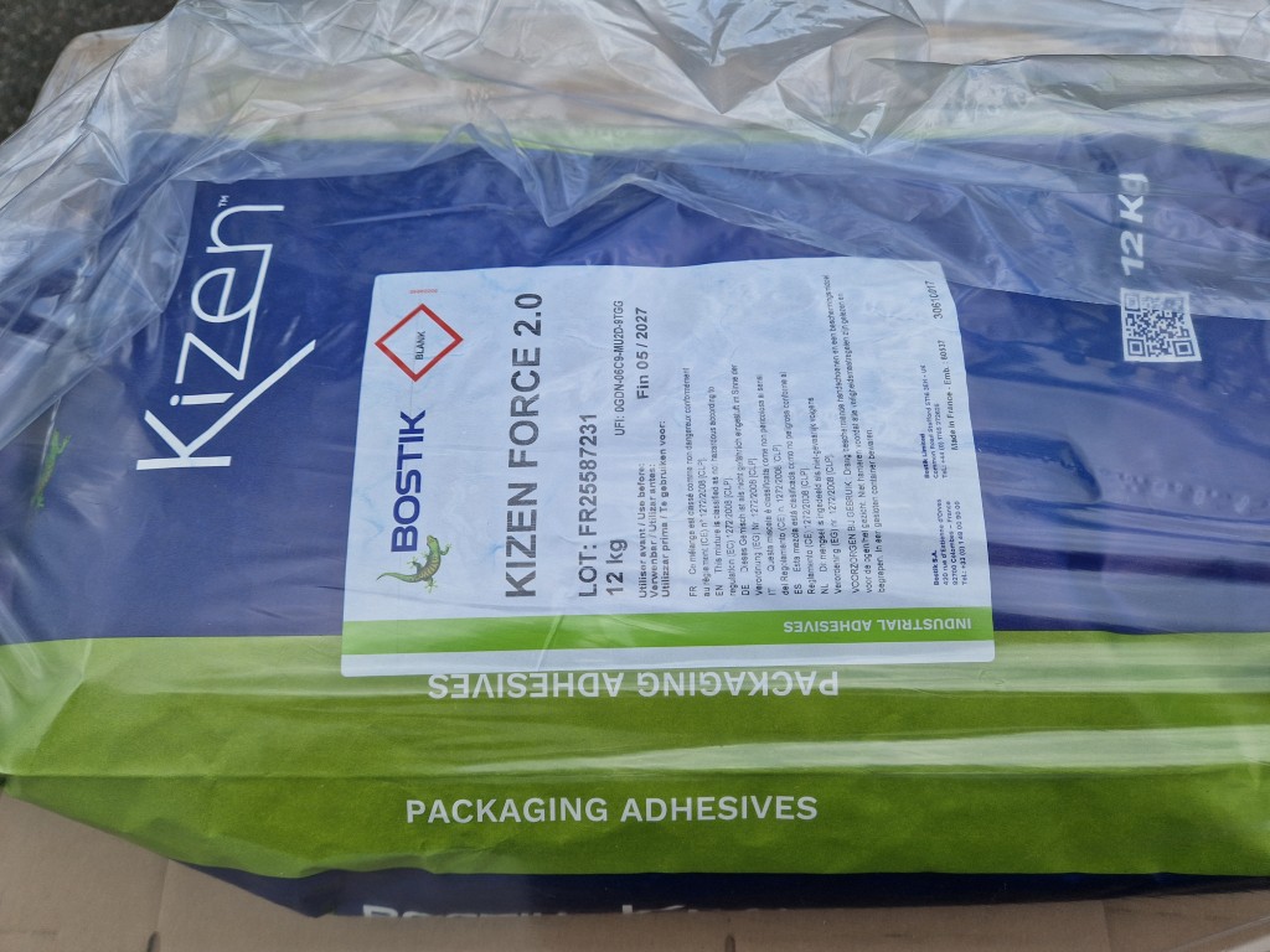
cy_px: 476
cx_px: 635
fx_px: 844
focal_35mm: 23
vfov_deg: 58.9
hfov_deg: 73.9
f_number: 1.8
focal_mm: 5.4
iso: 50
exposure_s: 1/1768
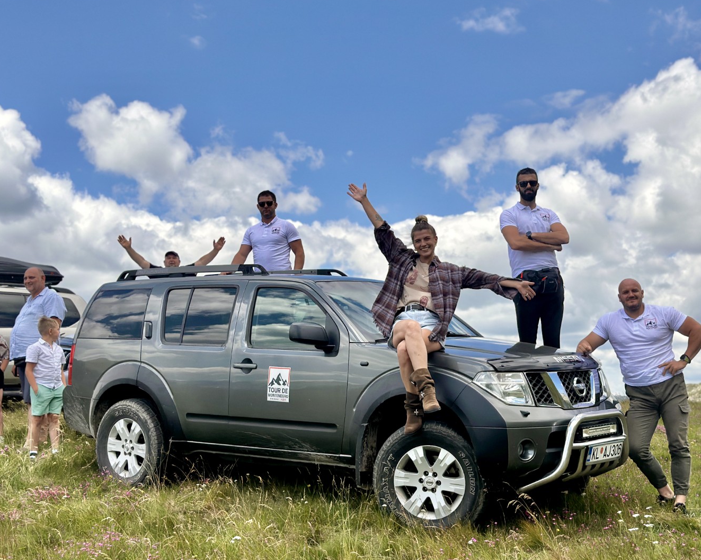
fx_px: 1058
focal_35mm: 51
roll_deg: +1.5
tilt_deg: +8.6
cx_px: 379
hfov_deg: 36.6
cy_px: 278
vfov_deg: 29.7
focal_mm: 6.86
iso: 100
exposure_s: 1/8197
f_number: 1.78
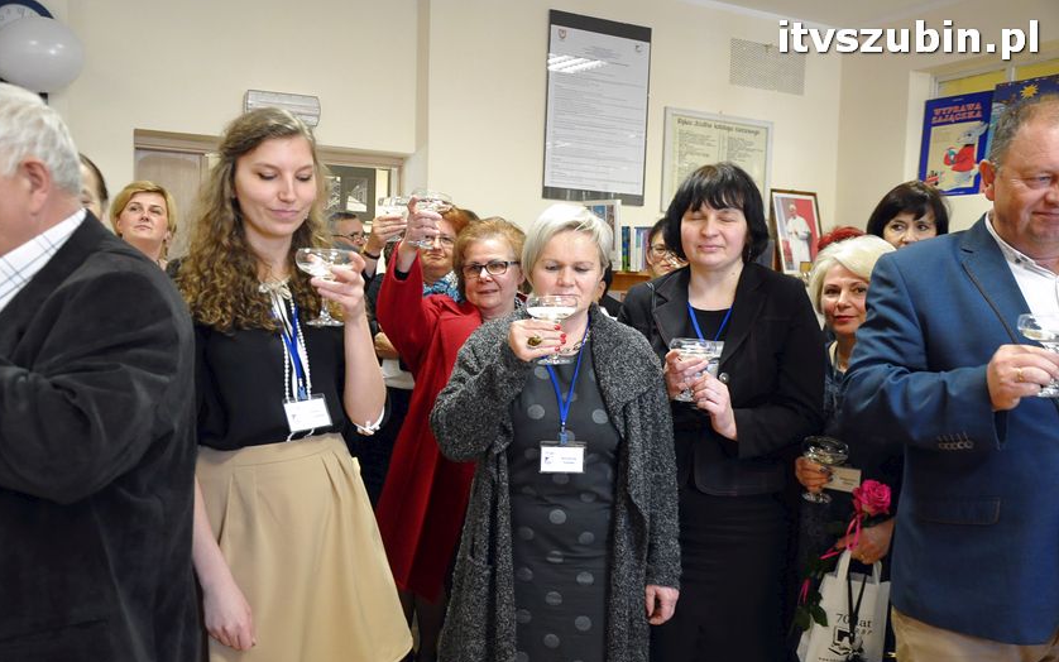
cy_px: 356
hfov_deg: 58.9
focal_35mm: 33
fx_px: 939
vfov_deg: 38.8
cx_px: 526
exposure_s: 1/50
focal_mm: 21
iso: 1600
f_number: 3.8
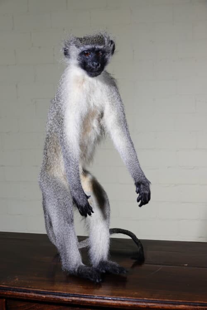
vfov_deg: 28.1
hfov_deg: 18.9
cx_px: 104
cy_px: 155
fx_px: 621
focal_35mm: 72
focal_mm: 26.42
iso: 100
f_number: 3.5
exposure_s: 1/125
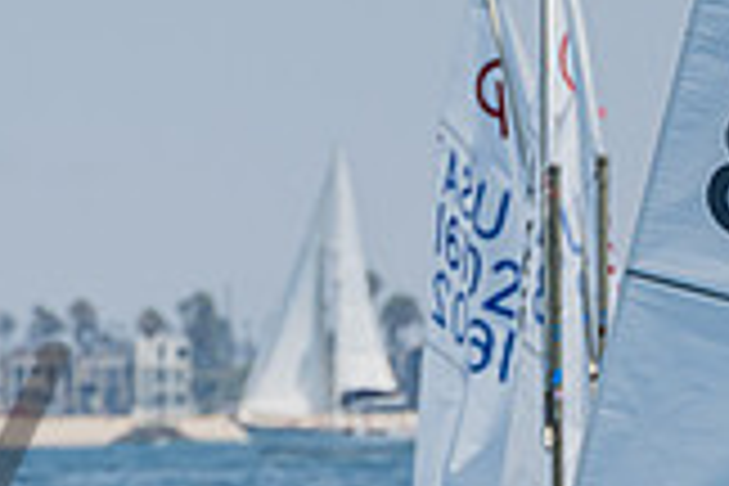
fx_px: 14174
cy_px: 901
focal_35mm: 700
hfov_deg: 2.9
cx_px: -4
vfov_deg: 2.0
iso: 320
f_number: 7.6
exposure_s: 1/1250
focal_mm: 170
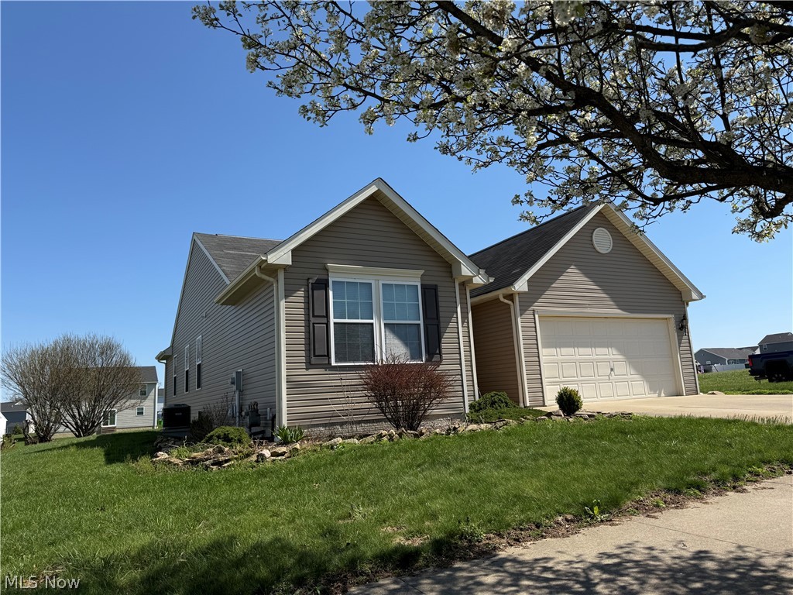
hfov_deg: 71.6
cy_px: 298
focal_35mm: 24
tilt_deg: +11.3
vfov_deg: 56.8
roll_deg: +3.6
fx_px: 550
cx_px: 396
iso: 80
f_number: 1.78
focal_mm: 6.76
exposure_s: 1/6173
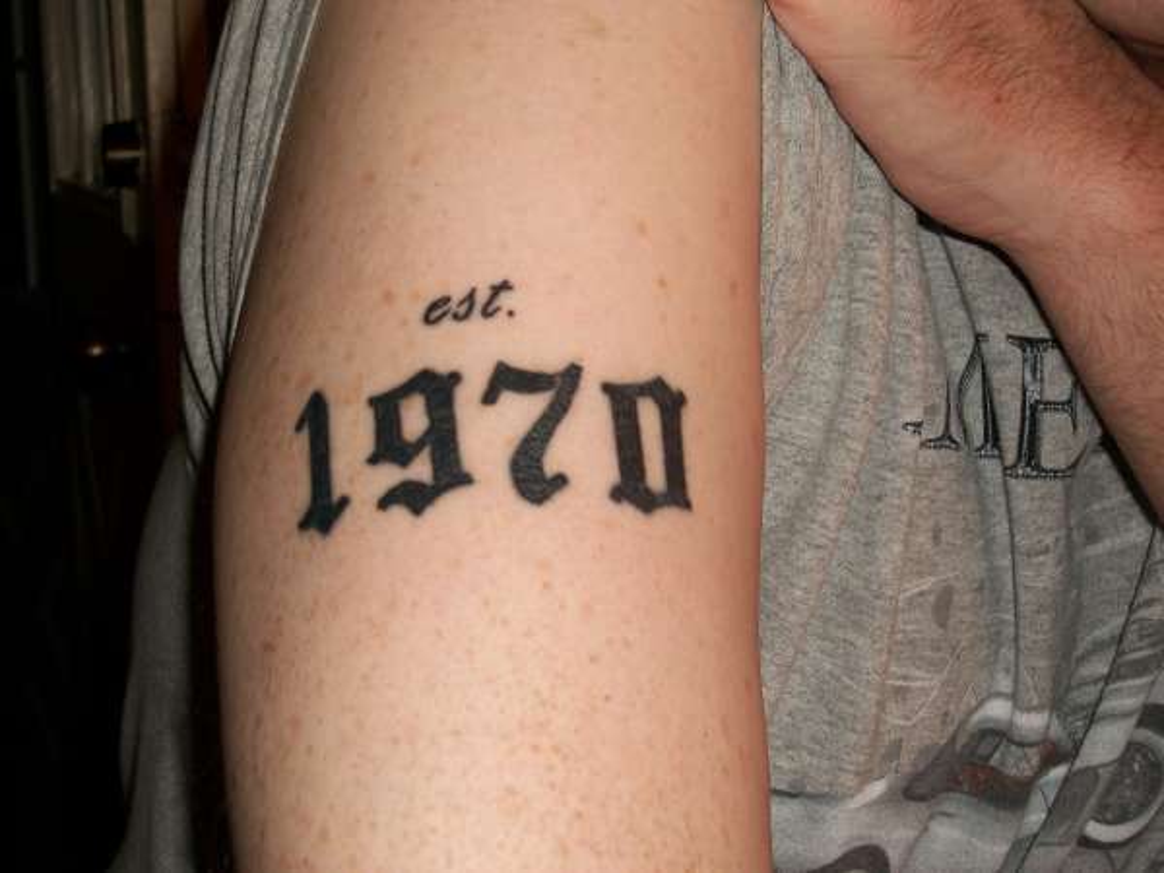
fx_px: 2085
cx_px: 582
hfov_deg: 31.2
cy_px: 436
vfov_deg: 23.7
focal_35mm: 62
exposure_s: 1/50
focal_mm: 11
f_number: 4.1
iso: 80
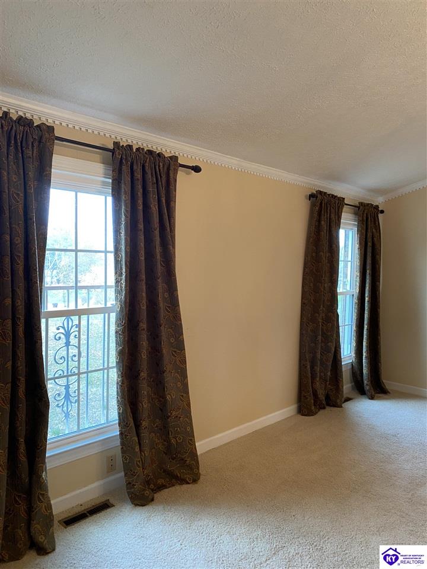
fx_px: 428
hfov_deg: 53.1
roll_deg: -2.3
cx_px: 214
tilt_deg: -1.8
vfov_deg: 67.3
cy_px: 284
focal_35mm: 26
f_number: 1.8
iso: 160
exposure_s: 1/60
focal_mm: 4.25
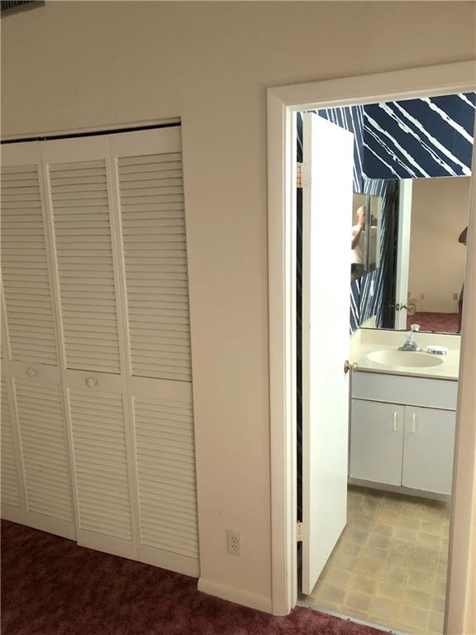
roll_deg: +1.9
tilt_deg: -10.9
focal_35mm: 28
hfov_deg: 49.7
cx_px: 238
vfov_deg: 63.4
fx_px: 513
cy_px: 318
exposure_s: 1/9
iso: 100
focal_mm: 3.99
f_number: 1.8
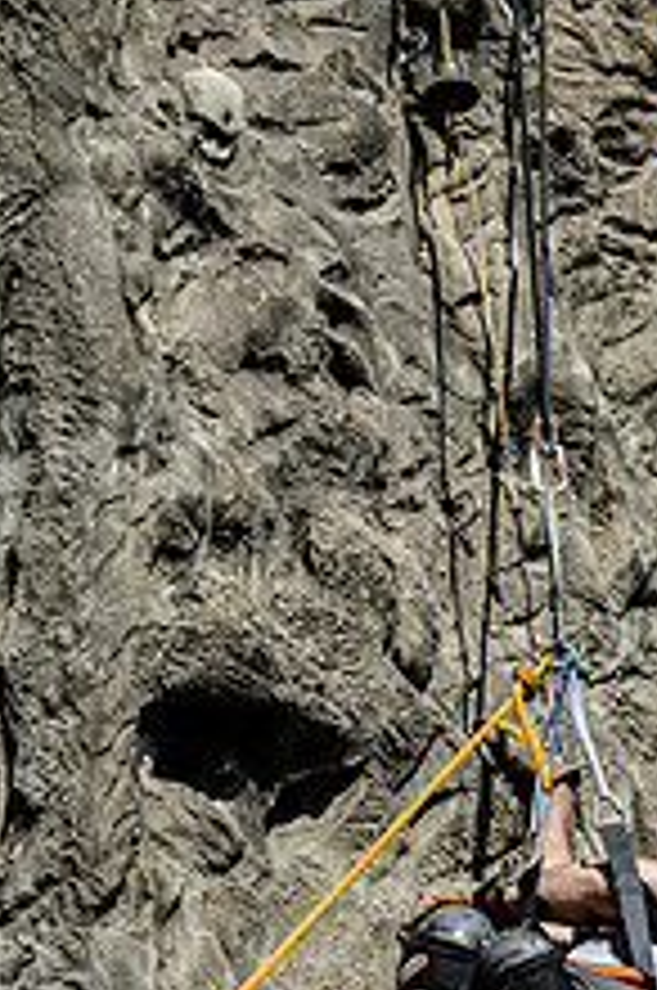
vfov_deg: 12.2
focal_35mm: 168
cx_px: 515
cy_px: 747
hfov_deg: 8.1
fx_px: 4613
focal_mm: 82
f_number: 5.6
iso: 160
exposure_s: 1/640
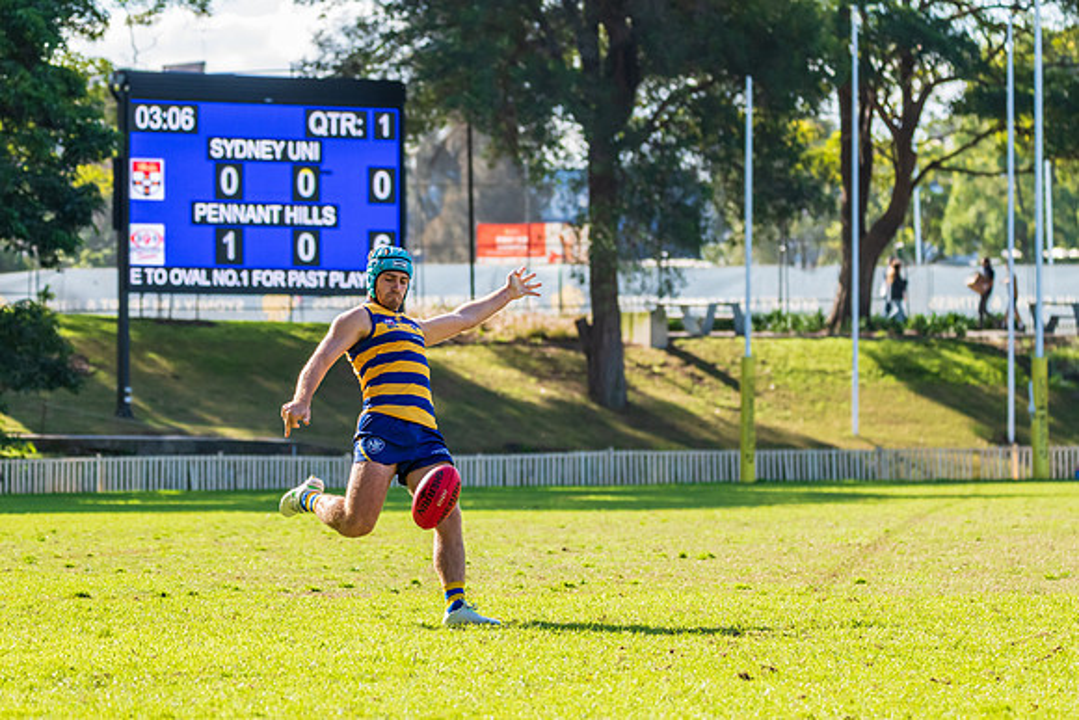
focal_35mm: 203
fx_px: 6098
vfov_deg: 6.8
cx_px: 491
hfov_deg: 10.1
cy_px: 390
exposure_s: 1/1600
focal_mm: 160
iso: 800
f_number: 5.6
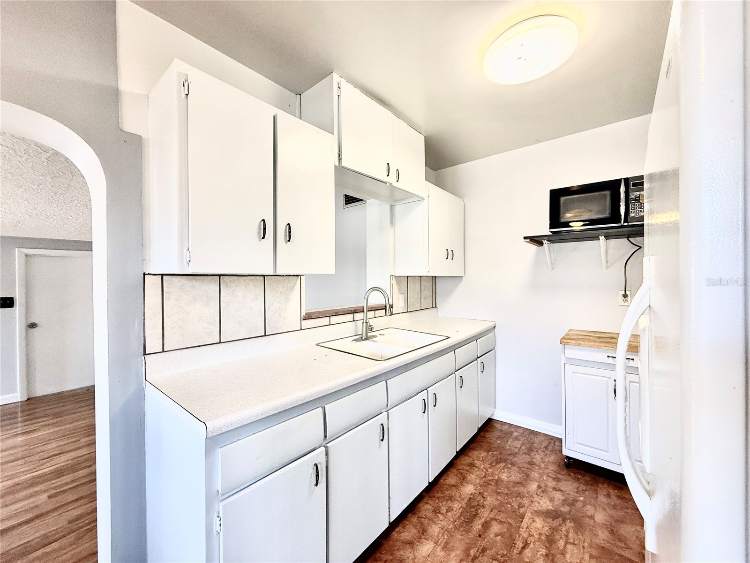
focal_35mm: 14
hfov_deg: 102.1
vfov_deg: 85.7
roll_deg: -0.2
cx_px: 375
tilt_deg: -0.8
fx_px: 303
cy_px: 282
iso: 250
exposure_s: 1/120
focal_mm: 2.22
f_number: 2.2
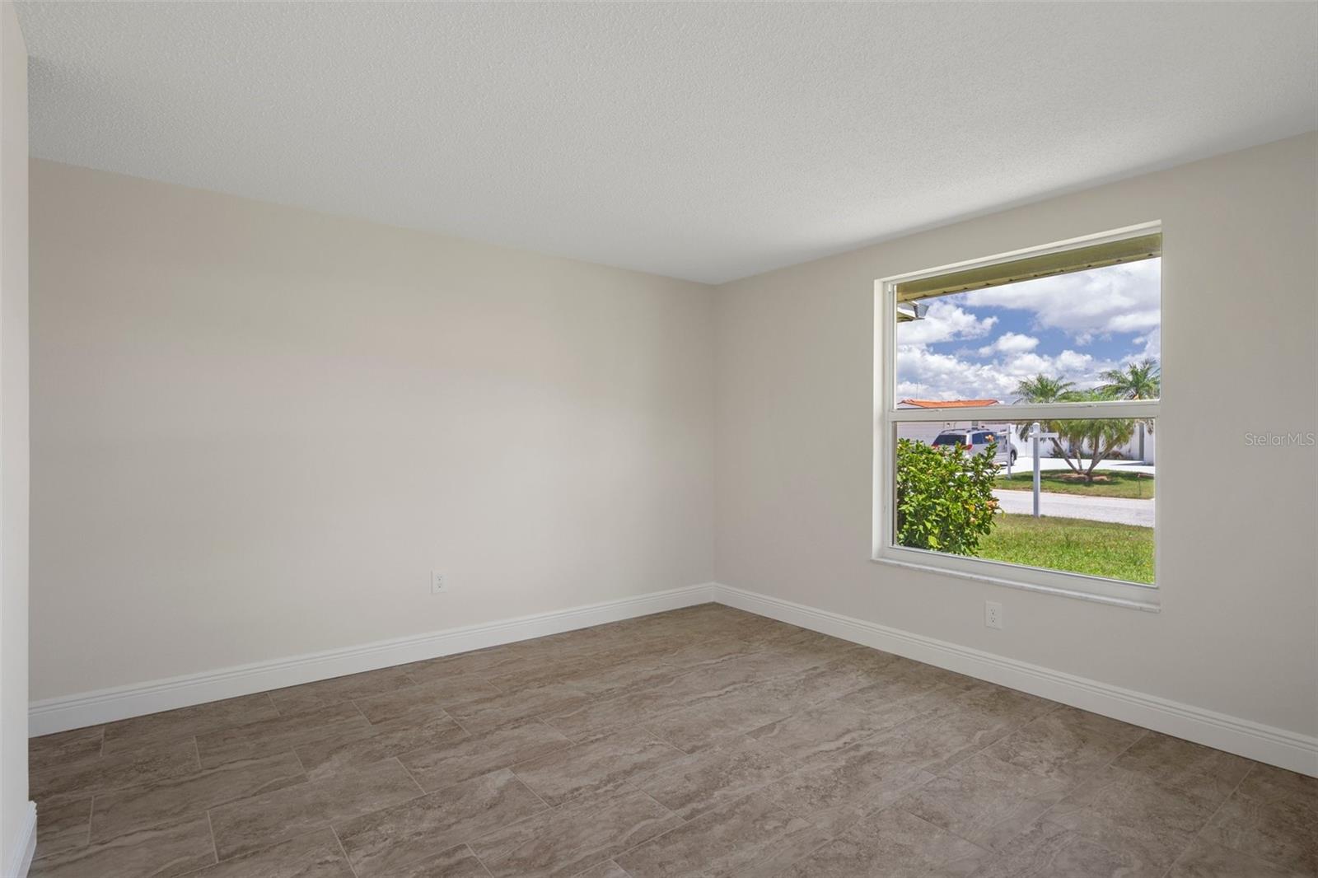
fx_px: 622
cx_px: 659
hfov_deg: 93.3
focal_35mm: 17
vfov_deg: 70.4
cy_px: 439
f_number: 9
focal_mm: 17
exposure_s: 1/13
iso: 320
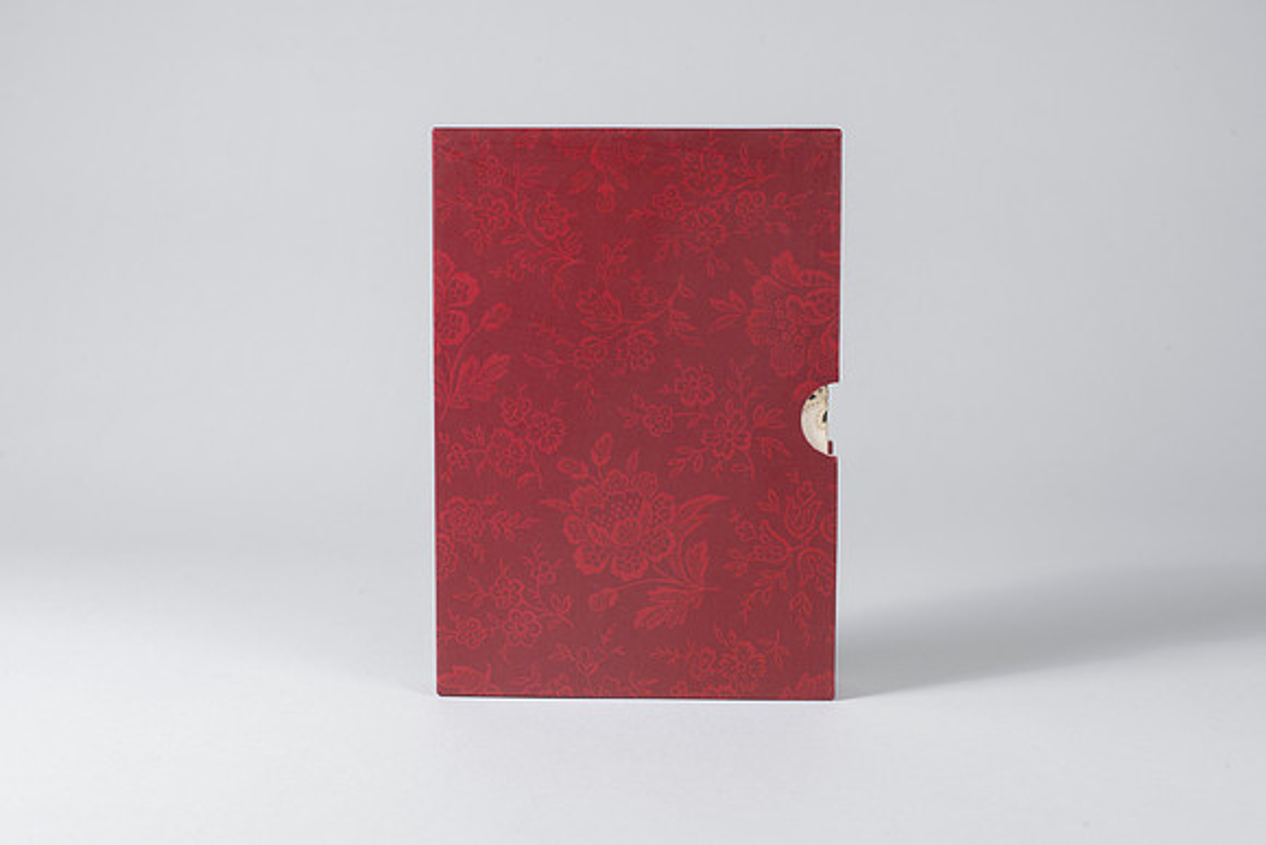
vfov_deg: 24.1
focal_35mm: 56
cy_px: 416
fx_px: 1978
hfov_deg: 35.5
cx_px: 643
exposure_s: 1/250
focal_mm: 50
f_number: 13
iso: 200
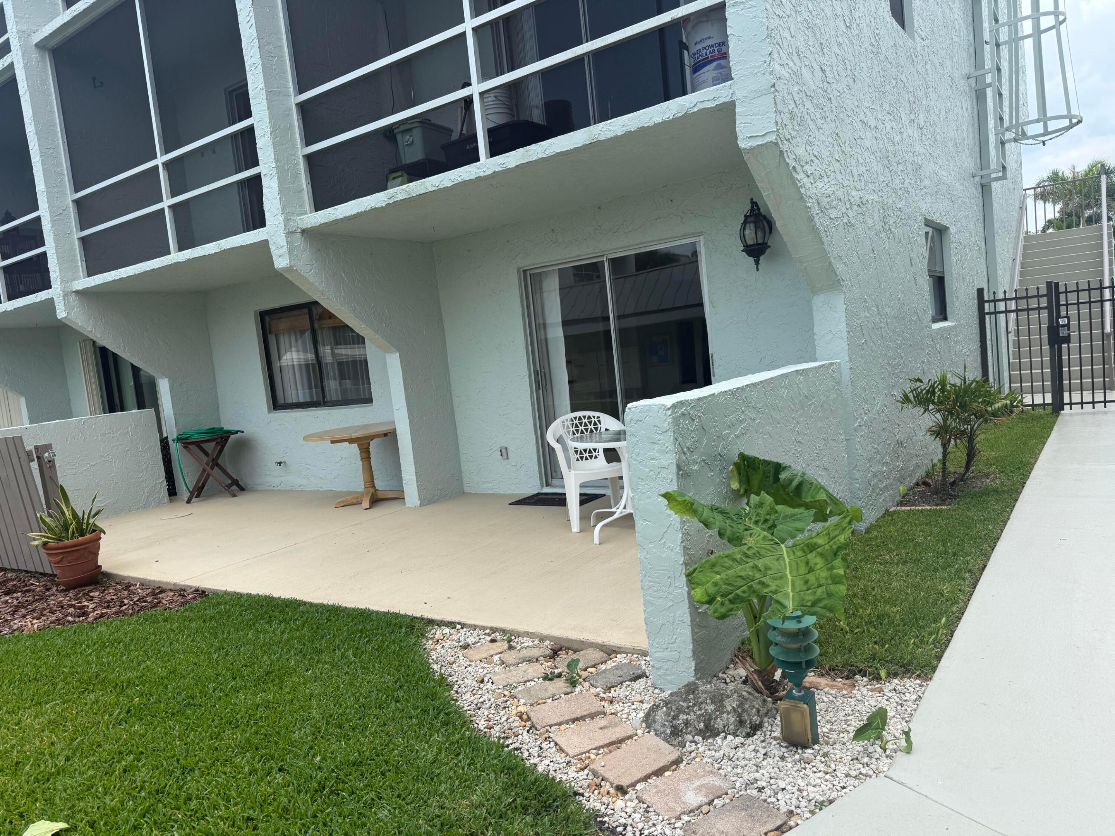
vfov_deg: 56.8
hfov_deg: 71.6
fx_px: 773
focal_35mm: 24
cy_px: 418
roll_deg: +5.9
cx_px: 558
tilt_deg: -4.9
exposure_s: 1/2110
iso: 80
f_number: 1.78
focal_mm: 6.76
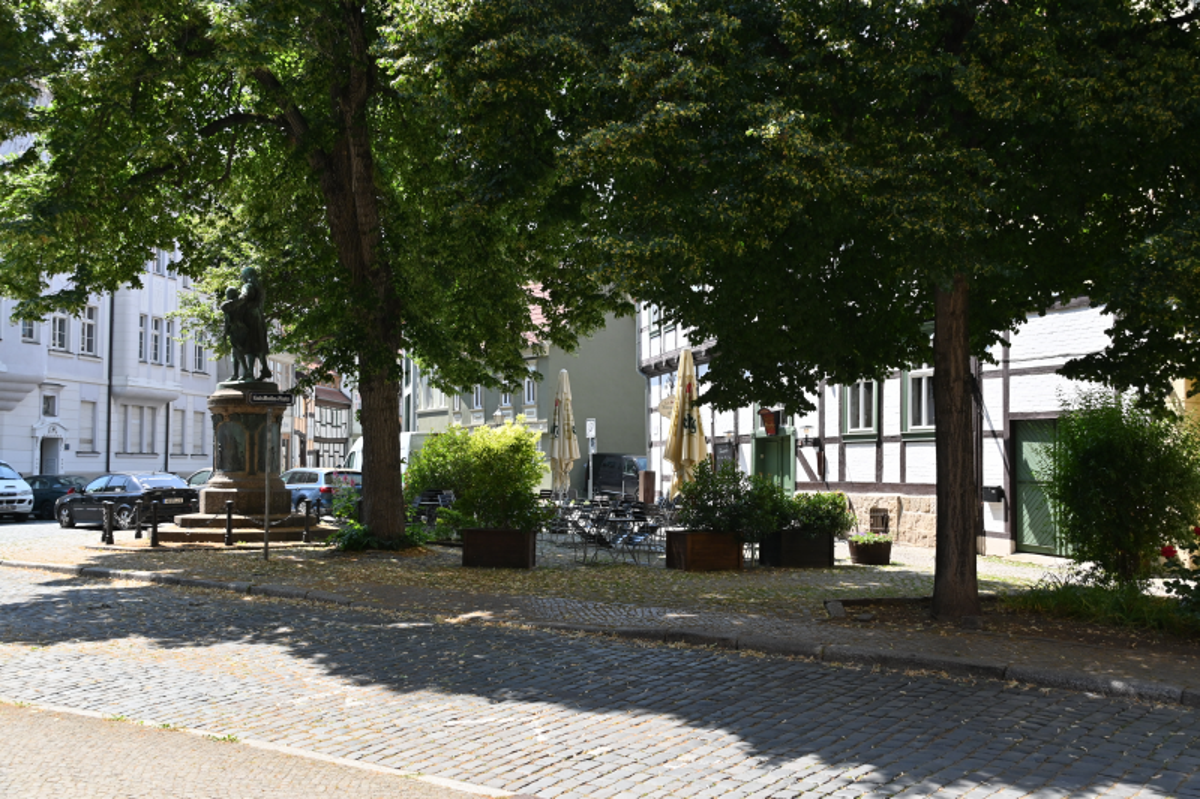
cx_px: 600
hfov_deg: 53.1
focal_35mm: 36
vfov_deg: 36.9
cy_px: 400
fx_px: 1200
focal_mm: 24
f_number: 9
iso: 200
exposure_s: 1/320
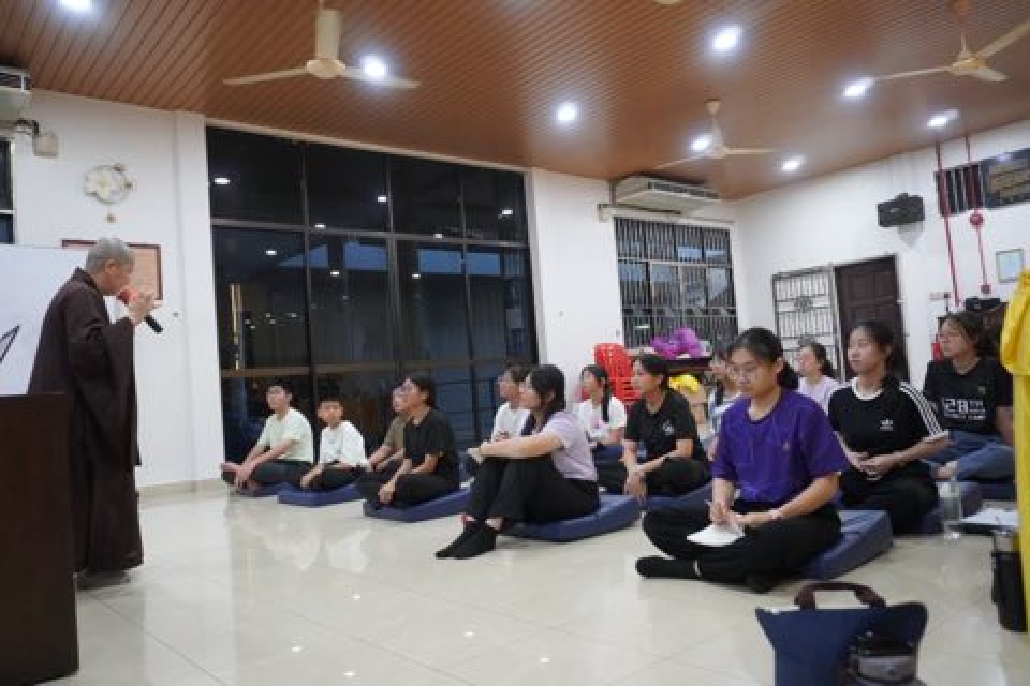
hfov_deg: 67.4
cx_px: 515
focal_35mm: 27
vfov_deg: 47.9
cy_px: 343
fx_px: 772
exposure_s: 1/160
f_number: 4
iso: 5000
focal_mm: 18
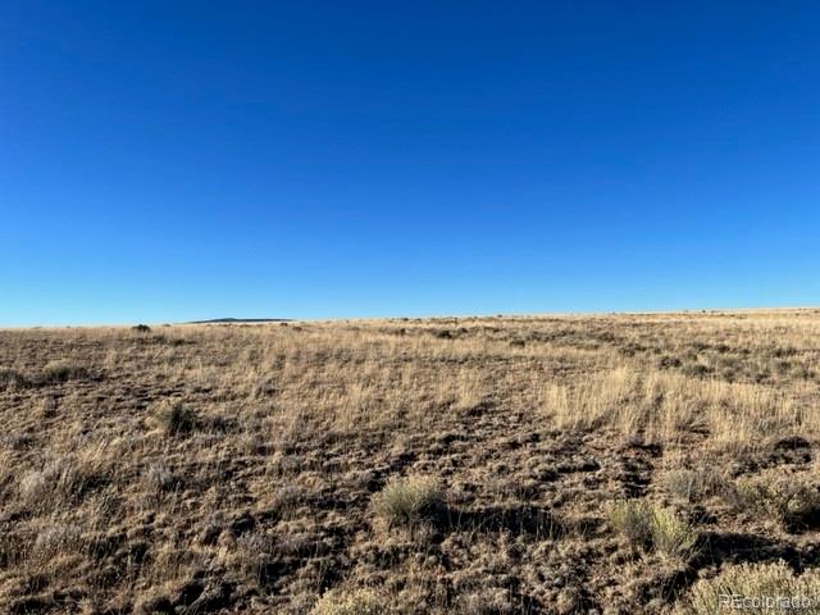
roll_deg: +0.6
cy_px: 308
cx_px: 410
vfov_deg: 53.1
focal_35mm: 26
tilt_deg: +2.3
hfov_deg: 67.3
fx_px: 616
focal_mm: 5.1
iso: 50
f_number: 1.6
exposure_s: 1/3876
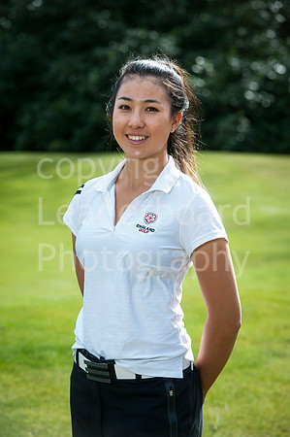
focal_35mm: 145
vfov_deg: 14.2
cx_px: 145
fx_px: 1756
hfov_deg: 9.4
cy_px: 218
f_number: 6.3
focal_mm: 145
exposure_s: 1/250
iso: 200
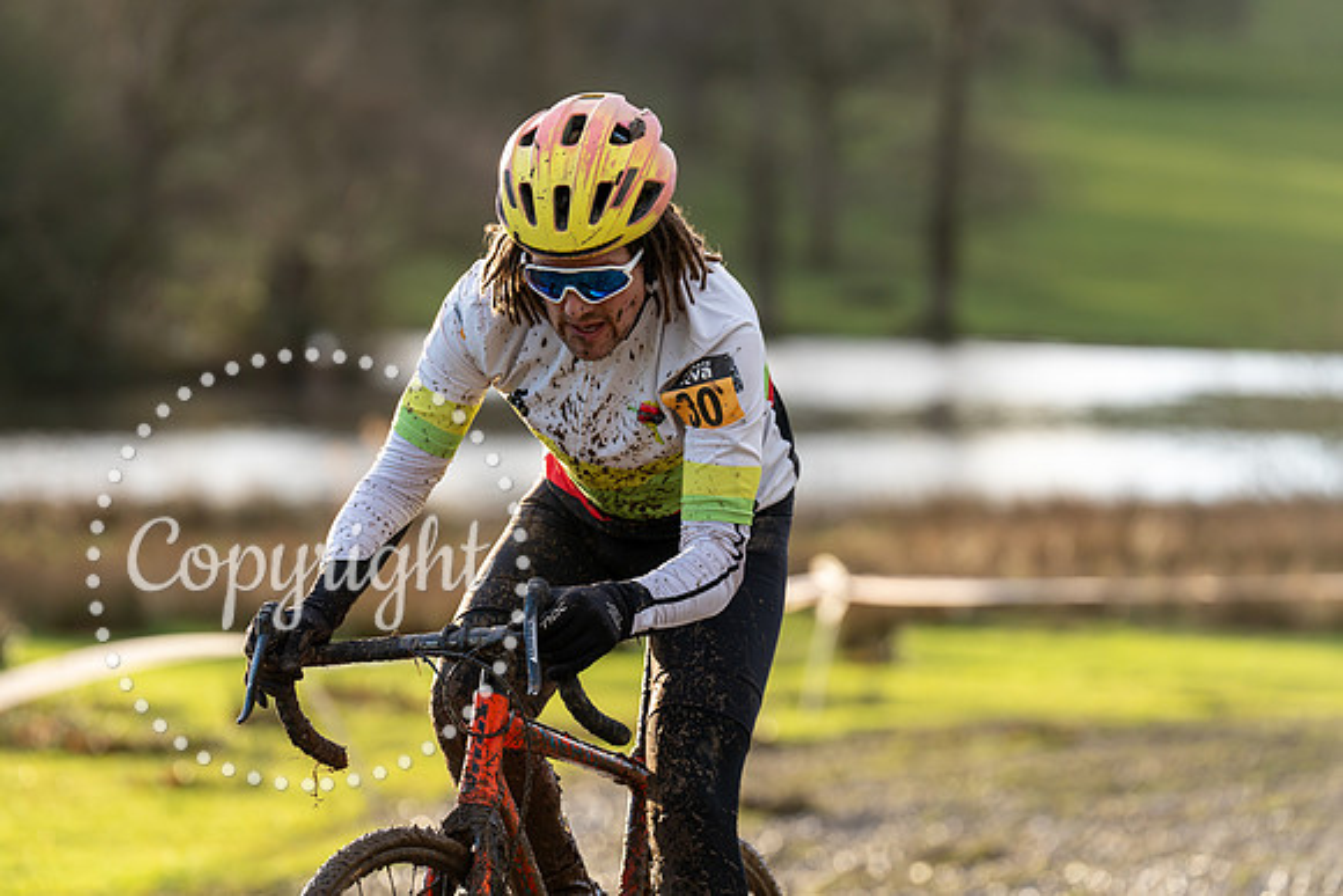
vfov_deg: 7.1
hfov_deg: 10.6
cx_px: 672
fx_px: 7239
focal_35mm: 194
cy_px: 448
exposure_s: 1/1000
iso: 250
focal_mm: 194
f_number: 4
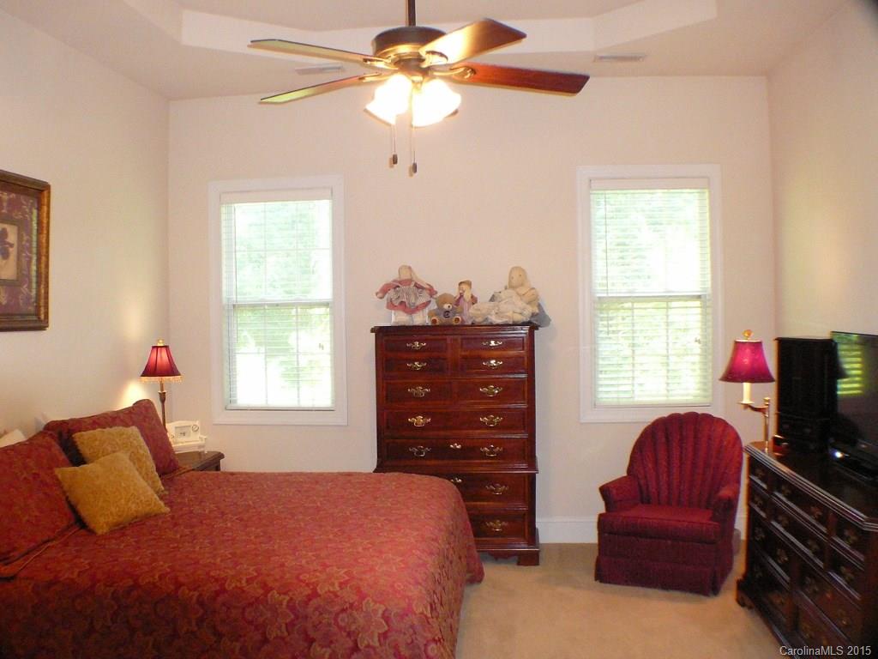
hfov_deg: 42.1
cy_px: 330
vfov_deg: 32.2
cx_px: 439
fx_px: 1141
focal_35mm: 45
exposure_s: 1/30
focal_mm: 6.7
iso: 400
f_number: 3.2
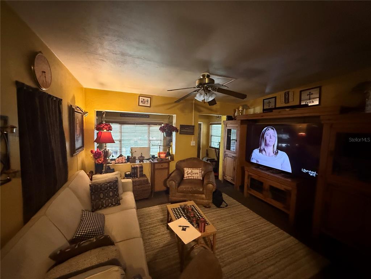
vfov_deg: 85.7
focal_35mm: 14
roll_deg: -1.3
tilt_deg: -2.6
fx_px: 150
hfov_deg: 102.1
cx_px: 186
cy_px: 140
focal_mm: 2.22
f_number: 2.2
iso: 1000
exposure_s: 1/60
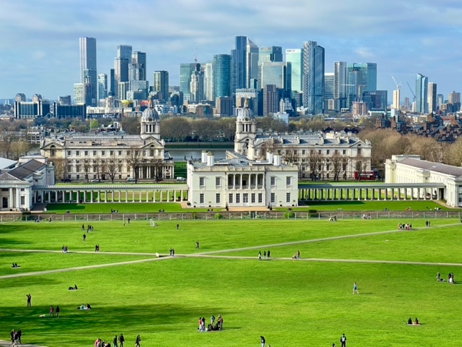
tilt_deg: -4.1
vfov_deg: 19.1
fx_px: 1028
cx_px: 231
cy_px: 174
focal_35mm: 77
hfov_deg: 25.3
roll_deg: +0.5
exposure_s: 1/661
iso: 32
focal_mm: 9
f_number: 2.8
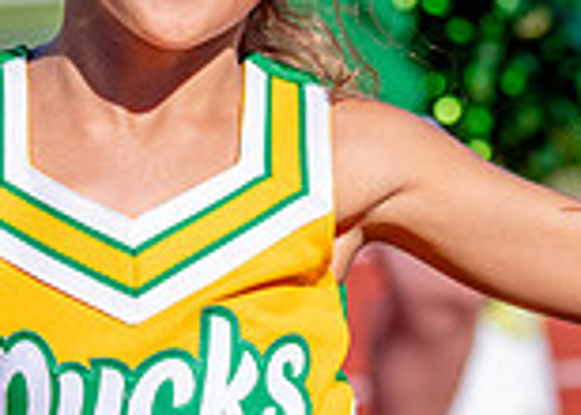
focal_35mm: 296
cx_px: 134
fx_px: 4884
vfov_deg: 4.9
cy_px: 254
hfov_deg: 6.8
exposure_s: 1/4000
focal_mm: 70
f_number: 2.8
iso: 160
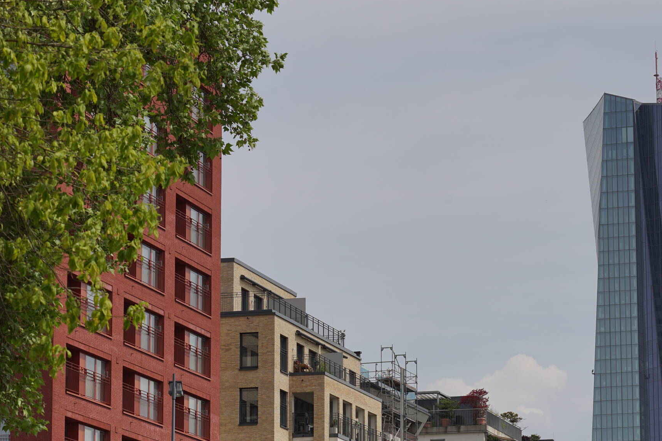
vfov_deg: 10.2
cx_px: 482
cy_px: 289
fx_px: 2482
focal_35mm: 135
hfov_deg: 15.1
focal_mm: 90
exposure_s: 1/400
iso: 100
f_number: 10
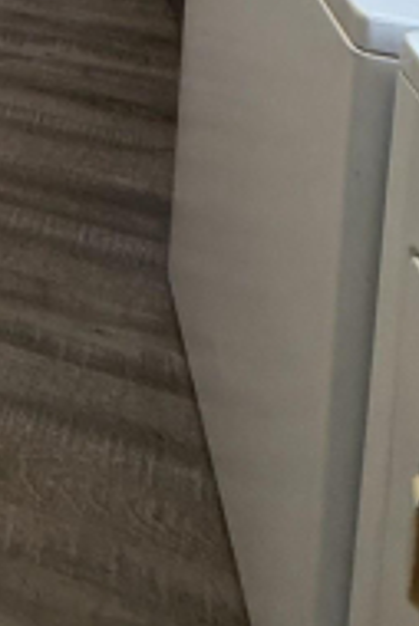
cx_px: -294
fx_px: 889
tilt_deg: -3.1
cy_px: -460
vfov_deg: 23.4
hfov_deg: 20.4
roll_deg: -0.9
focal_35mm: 51
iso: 250
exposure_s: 1/60
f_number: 2.2
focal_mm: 2.22
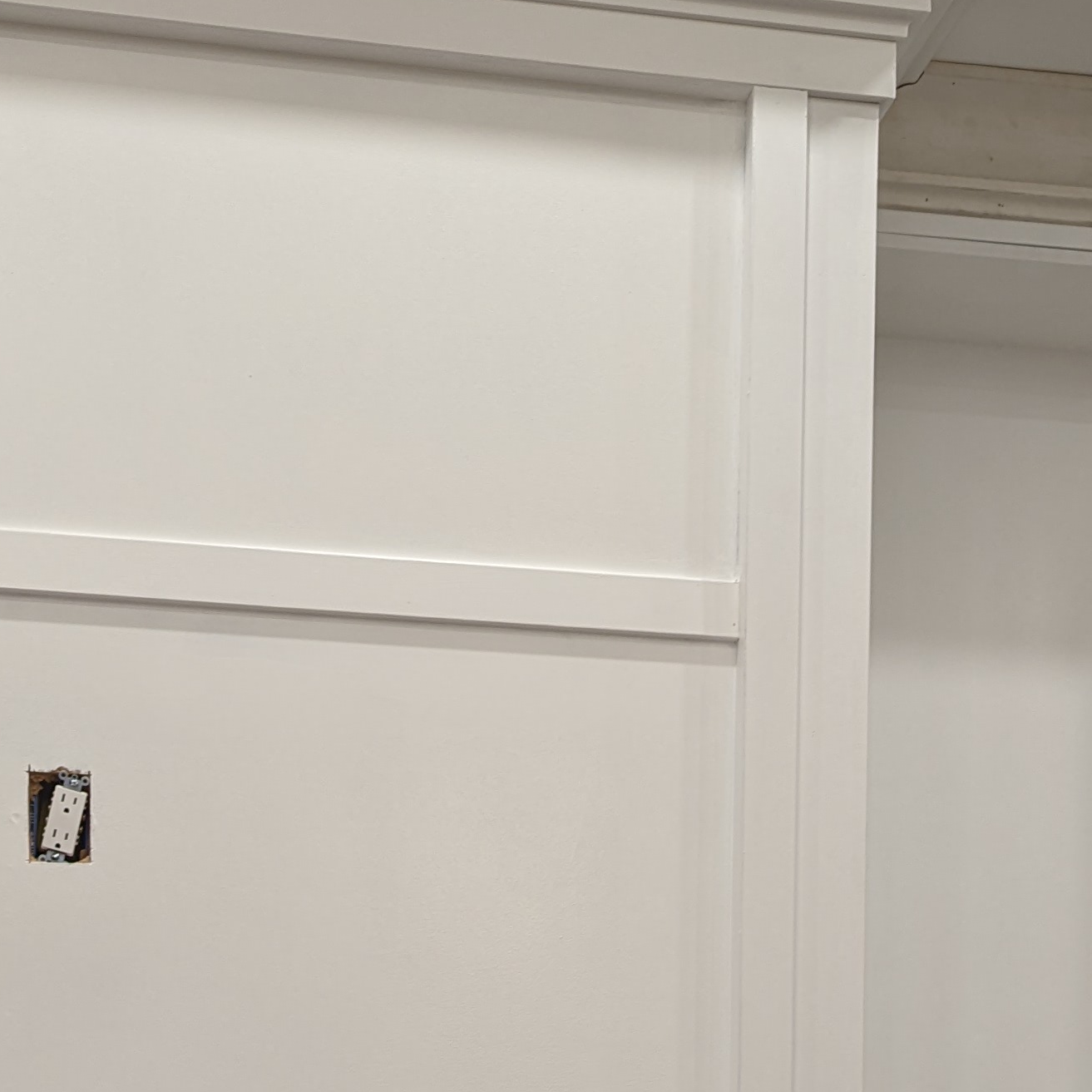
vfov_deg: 24.1
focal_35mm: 66
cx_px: 573
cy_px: 1260
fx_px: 2356
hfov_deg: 26.1
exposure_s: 1/24
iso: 69
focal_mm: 6.81
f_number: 1.85
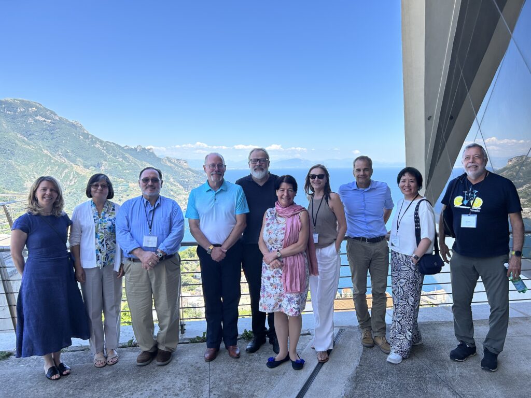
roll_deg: +0.8
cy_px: 199
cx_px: 266
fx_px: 399
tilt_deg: -5.5
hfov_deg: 67.3
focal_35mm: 26
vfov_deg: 53.1
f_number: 1.5
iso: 50
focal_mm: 5.7
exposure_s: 1/1901
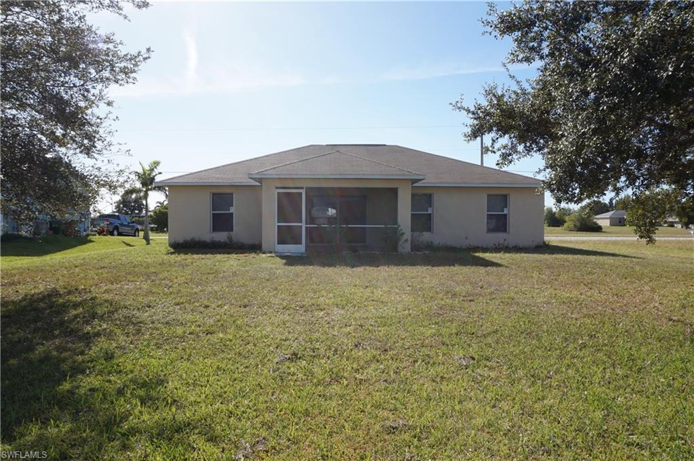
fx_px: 462
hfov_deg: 73.8
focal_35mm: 24
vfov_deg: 53.1
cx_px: 347
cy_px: 230
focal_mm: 16
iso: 125
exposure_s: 1/160
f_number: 11
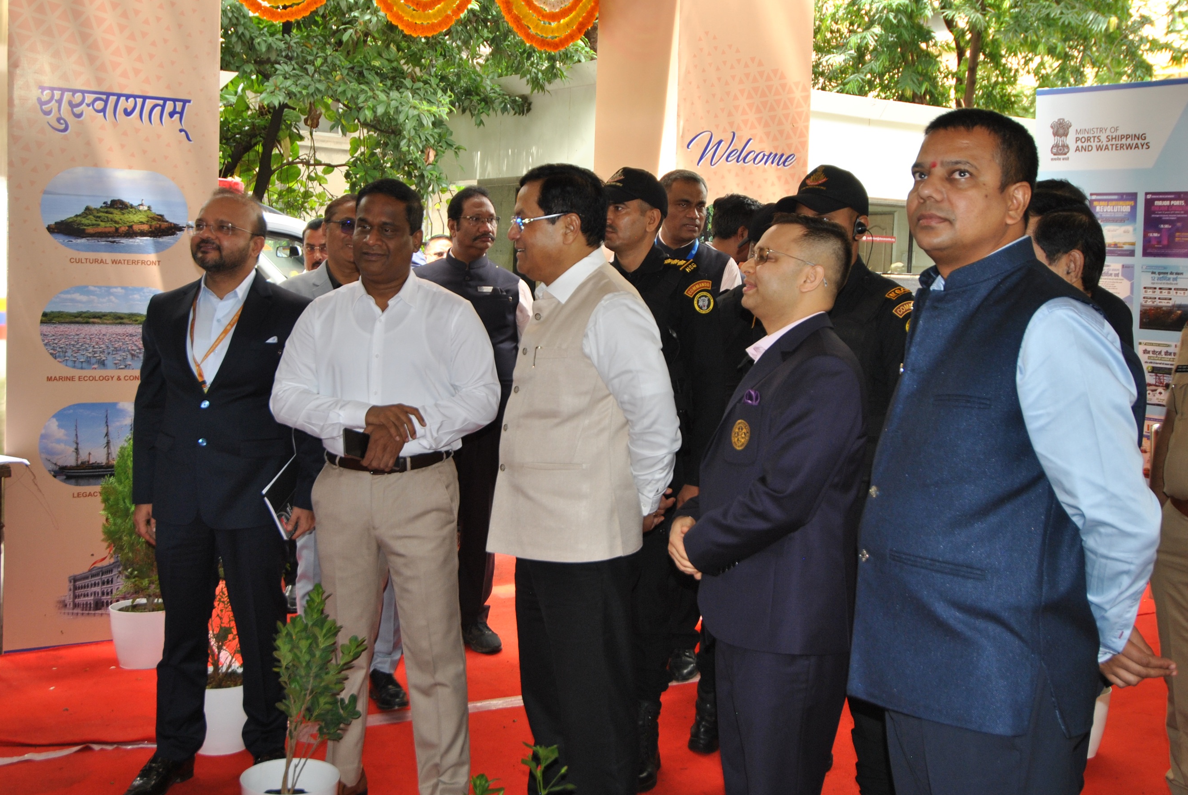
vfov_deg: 32.0
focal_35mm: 42
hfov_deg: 46.3
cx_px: 547
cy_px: 368
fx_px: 1388
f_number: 4
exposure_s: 1/60
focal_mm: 24
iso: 200
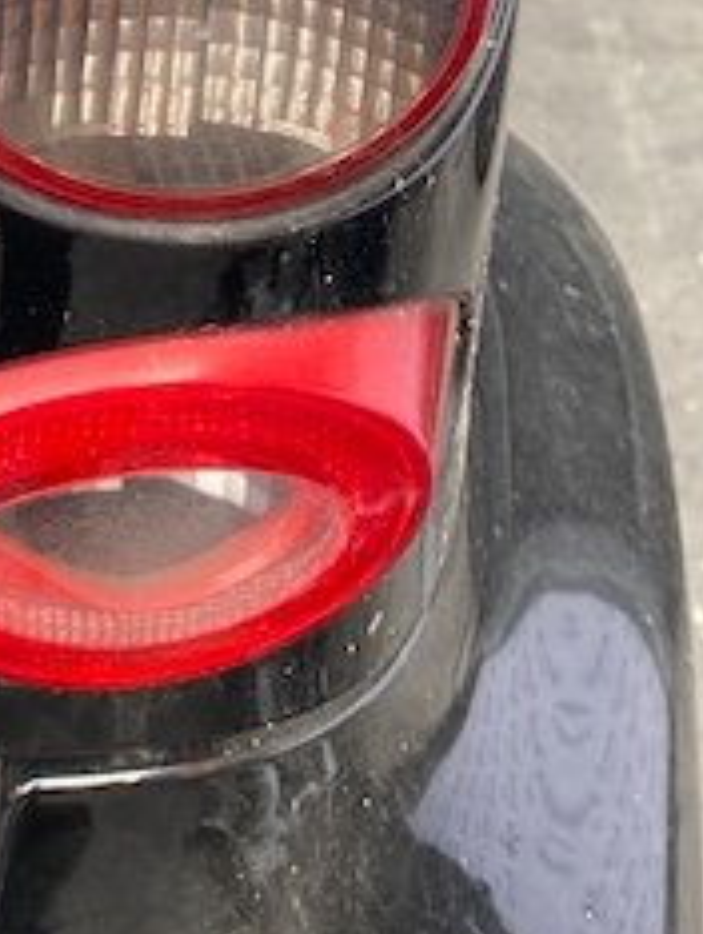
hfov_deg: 20.5
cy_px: -36
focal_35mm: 71
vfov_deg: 25.8
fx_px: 1919
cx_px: 136
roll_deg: -2.2
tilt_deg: -28.4
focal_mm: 4.25
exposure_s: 1/121
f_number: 1.8
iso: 50
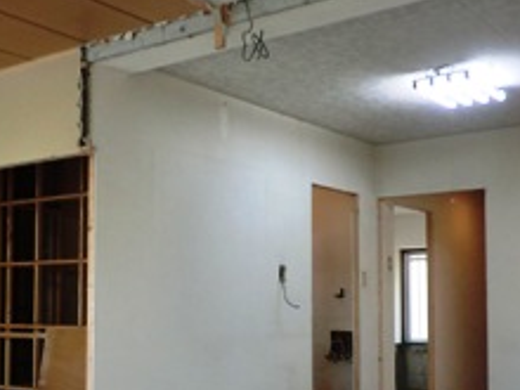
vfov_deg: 27.3
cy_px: 272
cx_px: 151
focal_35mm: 53
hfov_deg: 35.6
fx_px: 796
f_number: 2.8
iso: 125
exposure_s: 1/60
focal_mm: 4.7
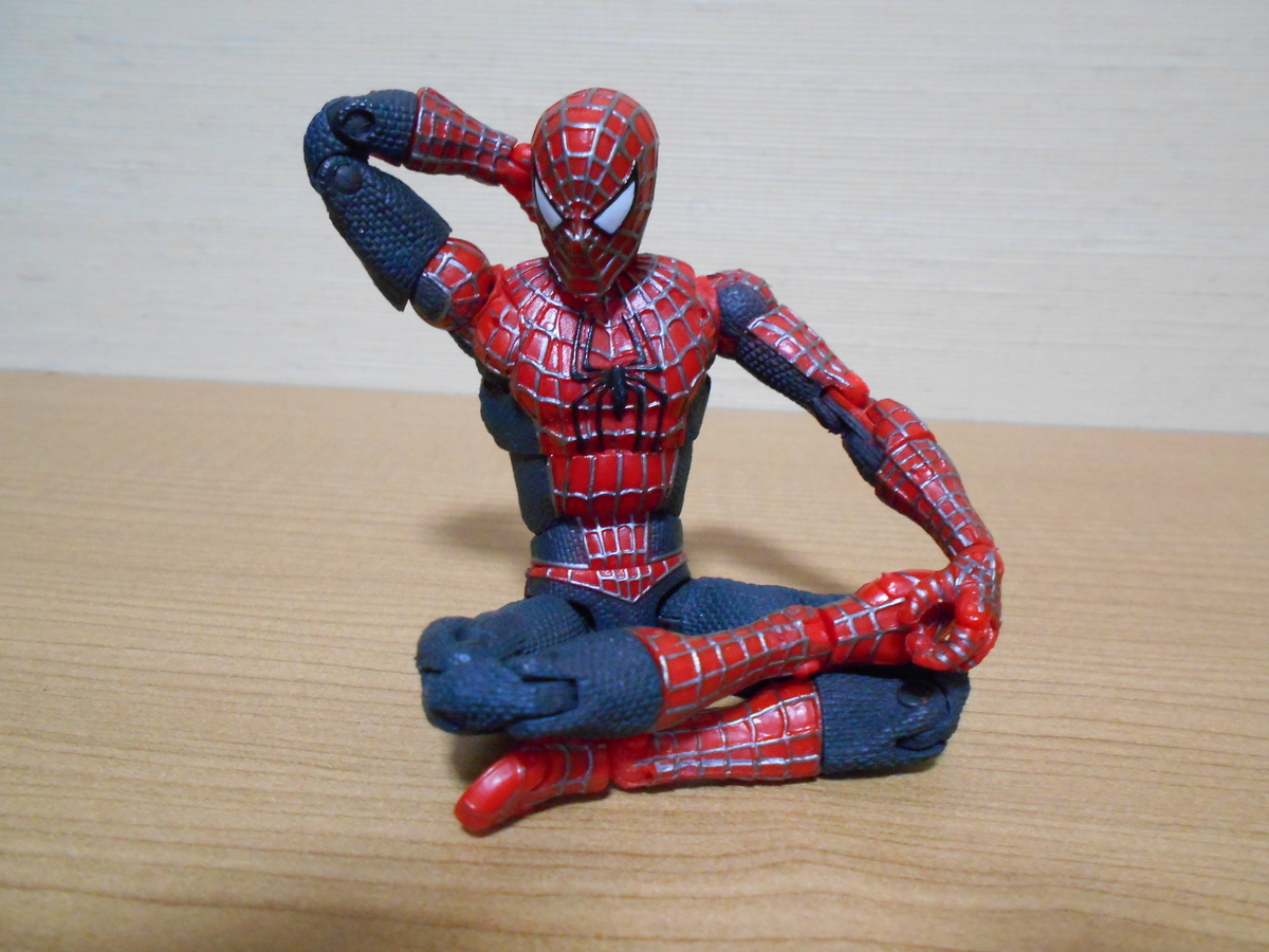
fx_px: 953
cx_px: 634
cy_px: 476
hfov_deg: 67.3
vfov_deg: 53.1
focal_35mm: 26
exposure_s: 1/20
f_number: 3.2
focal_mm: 4.6
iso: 800
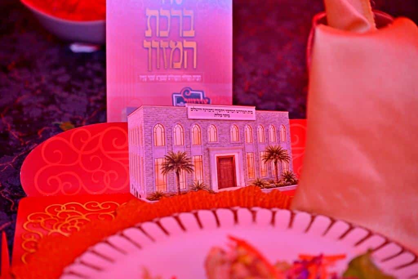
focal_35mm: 94
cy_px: 140
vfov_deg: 14.6
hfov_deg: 21.7
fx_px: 1092
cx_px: 209
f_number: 4
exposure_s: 1/160
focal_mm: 94
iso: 1000
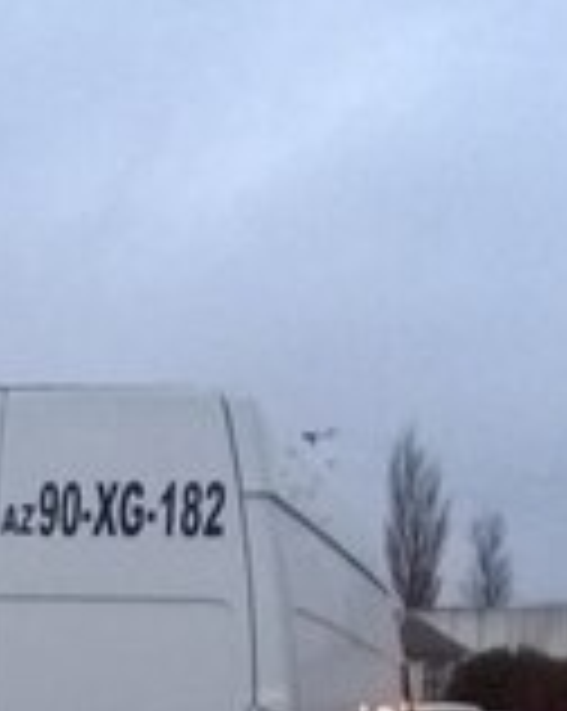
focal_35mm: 95
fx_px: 1997
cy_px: 896
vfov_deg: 18.9
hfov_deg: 15.7
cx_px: -54
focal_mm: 3.3
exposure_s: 1/17
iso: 400
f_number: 2.2
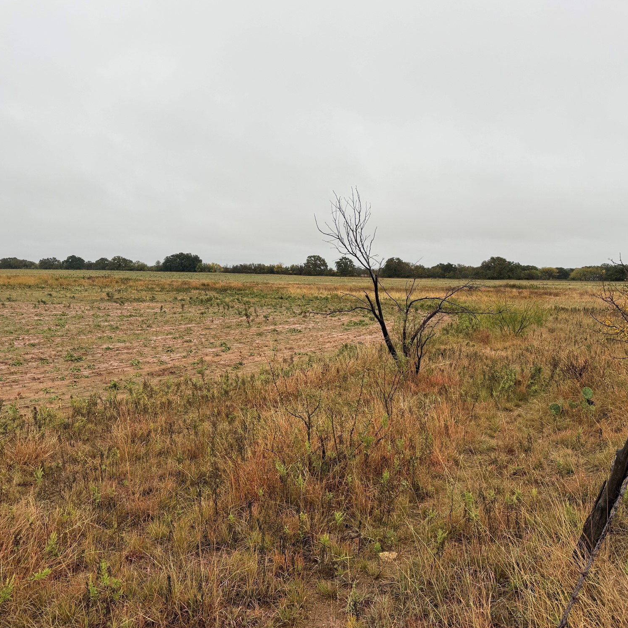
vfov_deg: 55.6
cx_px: 312
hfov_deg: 55.6
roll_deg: +0.0
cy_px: 306
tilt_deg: -3.8
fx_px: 595
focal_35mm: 29
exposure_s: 1/131
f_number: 1.78
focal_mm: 6.76
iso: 50
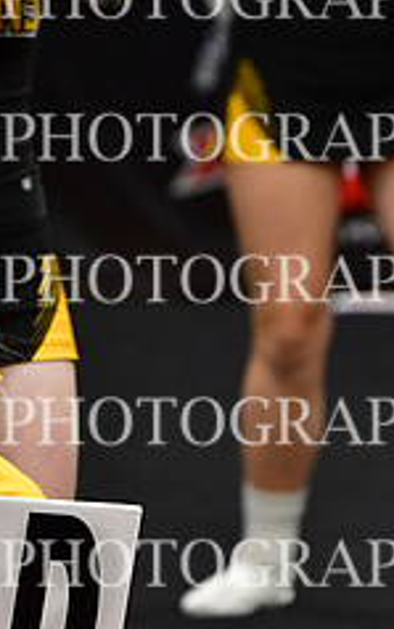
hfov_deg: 1.8
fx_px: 12784
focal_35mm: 745
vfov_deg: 2.8
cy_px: 634
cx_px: -17
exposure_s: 1/500
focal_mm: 200
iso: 4000
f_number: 3.5
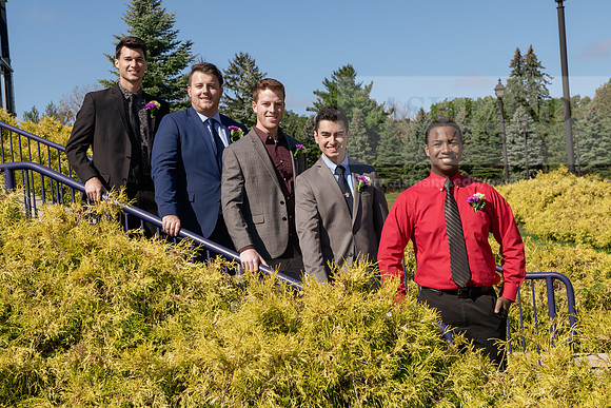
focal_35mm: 58
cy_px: 204
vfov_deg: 23.4
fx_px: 985
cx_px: 306
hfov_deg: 34.5
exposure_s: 1/200
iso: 200
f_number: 9
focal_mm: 58
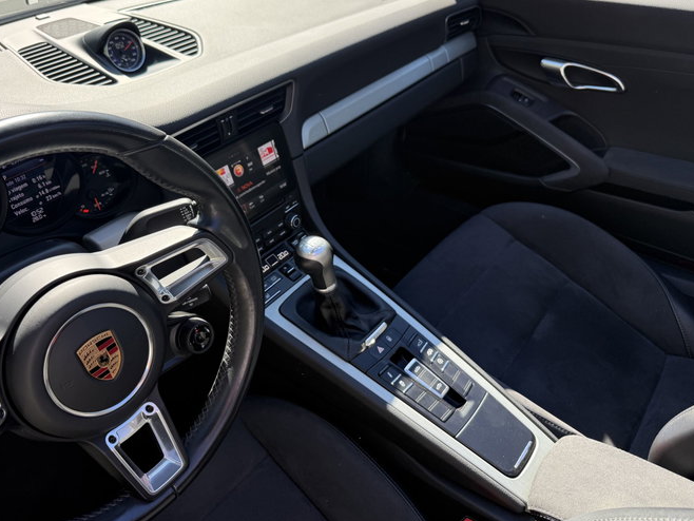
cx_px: 310
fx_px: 562
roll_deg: +1.8
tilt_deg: -35.0
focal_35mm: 28
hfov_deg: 63.3
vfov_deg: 49.6
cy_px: 219
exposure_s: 1/637
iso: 100
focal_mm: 6.76
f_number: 1.78
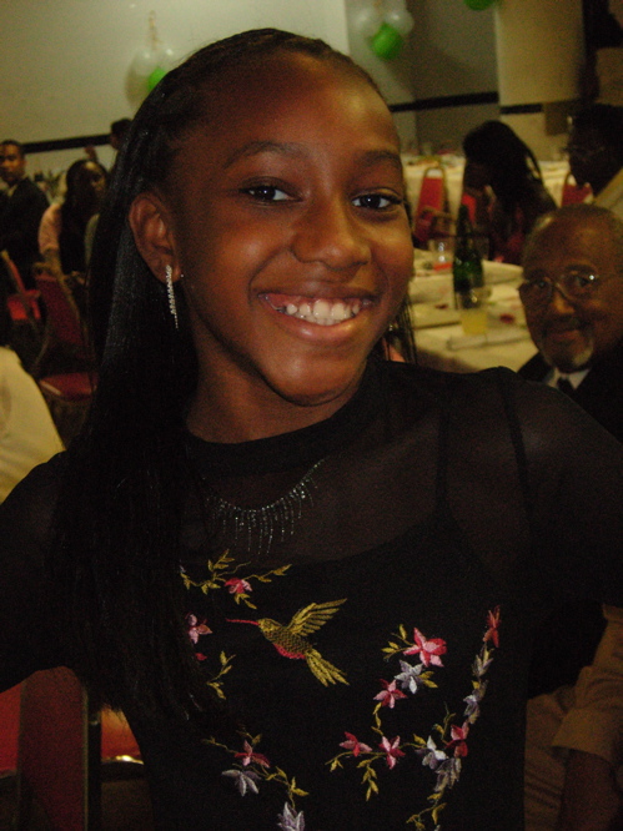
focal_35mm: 62
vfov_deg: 31.2
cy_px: 416
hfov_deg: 23.6
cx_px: 312
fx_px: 1489
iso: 400
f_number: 3.5
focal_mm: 12.9
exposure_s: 1/45.2
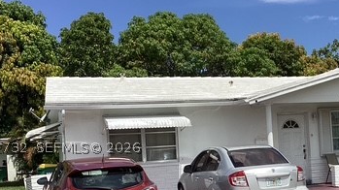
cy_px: 147
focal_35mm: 62
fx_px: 557
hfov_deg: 33.1
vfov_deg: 19.2
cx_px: 257
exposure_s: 1/1812
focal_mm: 3.3
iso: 25
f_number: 2.4
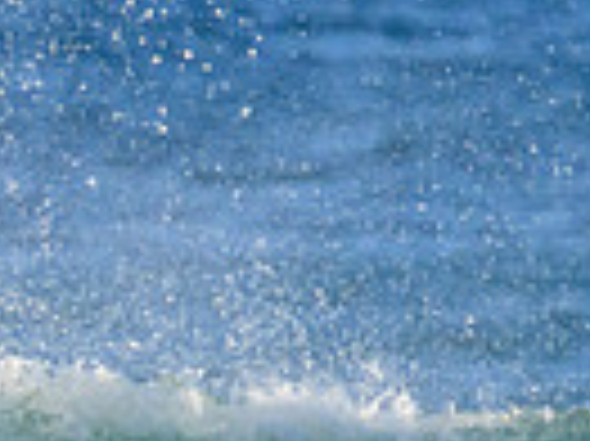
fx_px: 50626
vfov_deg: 0.5
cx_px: -480
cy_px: 544
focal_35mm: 2973
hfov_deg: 0.7
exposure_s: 1/2000
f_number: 11
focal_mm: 630
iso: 2000
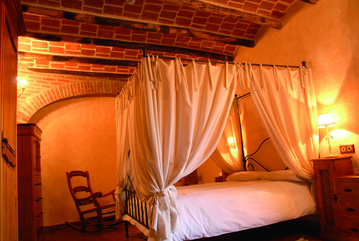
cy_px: 120
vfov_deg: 48.1
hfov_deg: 67.3
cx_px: 180
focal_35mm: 27
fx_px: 270
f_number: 7.1
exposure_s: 1/2
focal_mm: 18
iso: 200
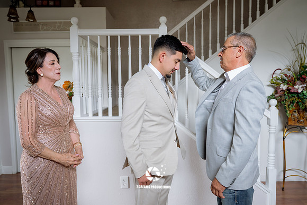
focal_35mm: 30
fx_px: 251
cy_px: 102
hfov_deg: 62.8
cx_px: 154
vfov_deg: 44.2
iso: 800
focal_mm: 29.5
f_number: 3.2
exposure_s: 1/100
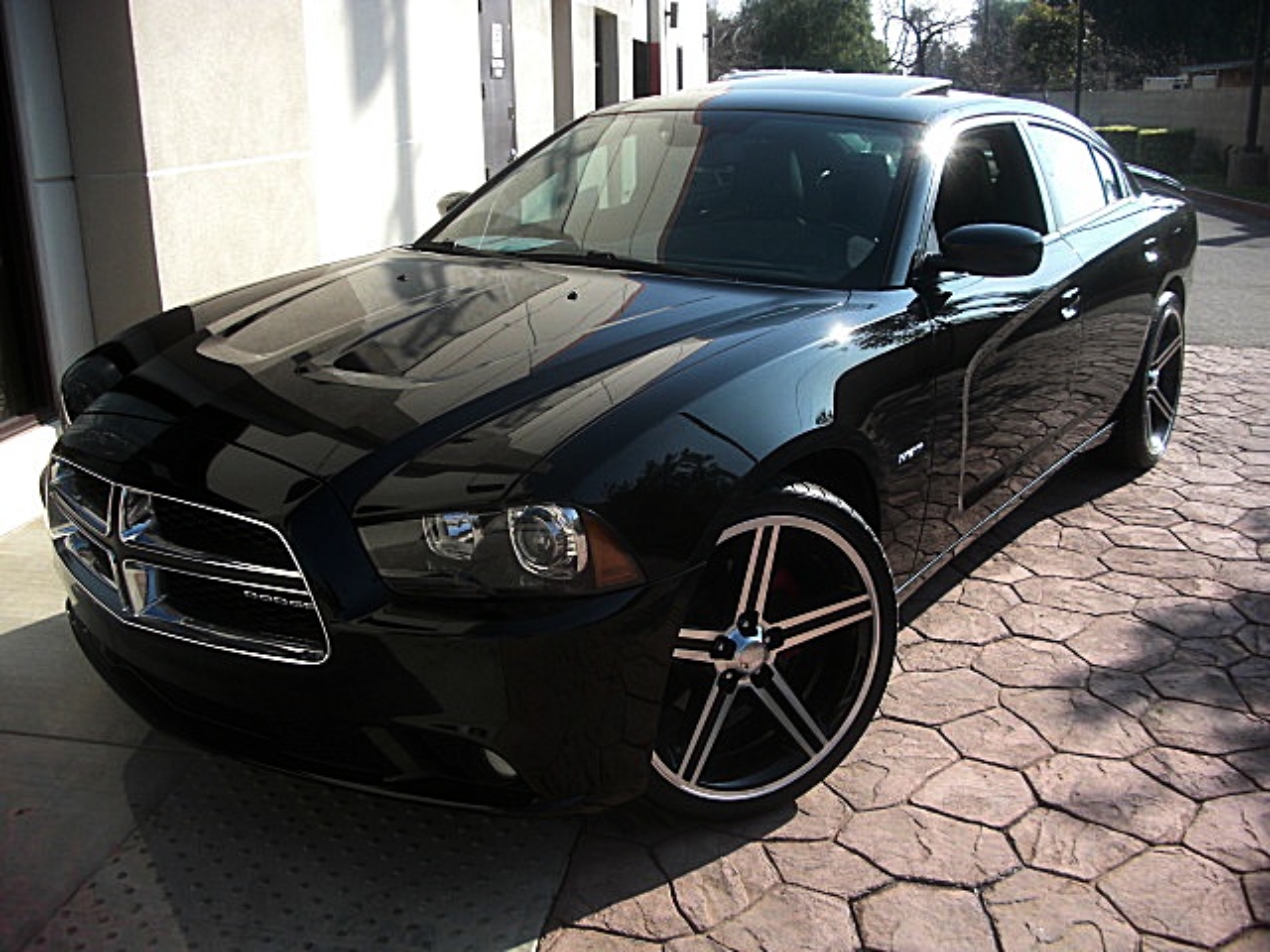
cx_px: 635
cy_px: 476
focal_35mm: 36
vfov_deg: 39.7
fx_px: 1321
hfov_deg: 51.4
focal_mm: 6.3
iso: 50
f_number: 2.8
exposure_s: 1/500
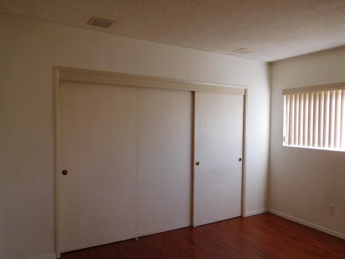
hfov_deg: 67.3
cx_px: 177
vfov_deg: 53.1
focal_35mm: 26
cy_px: 134
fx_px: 259
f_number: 3.4
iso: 125
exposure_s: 1/60
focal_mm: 4.5
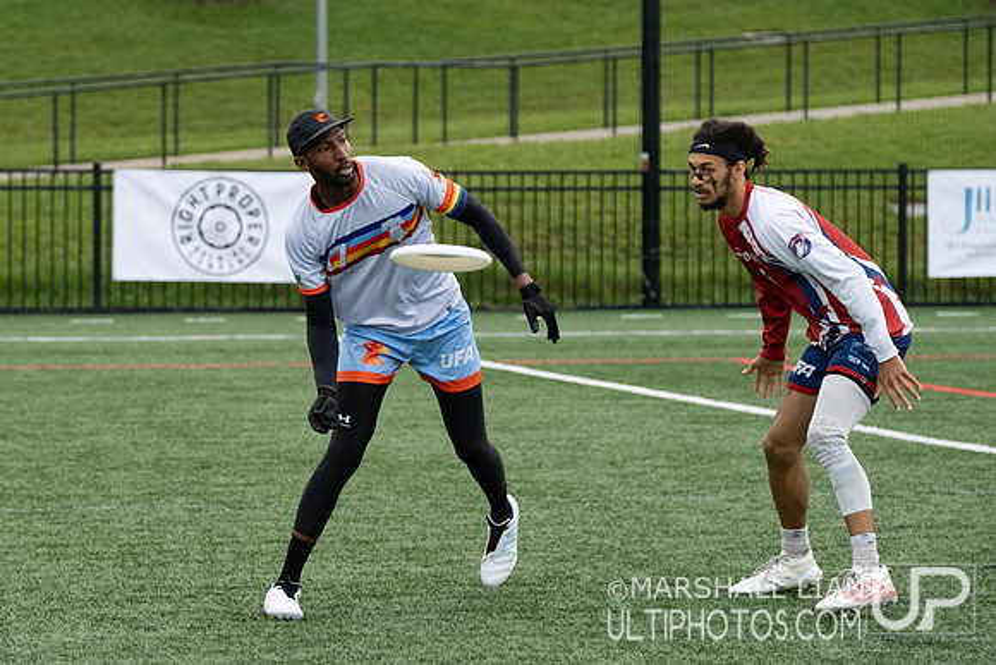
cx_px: 343
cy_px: 242
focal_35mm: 173
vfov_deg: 8.0
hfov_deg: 11.9
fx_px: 4776
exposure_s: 1/1000
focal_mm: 80.4
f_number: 2.8
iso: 640
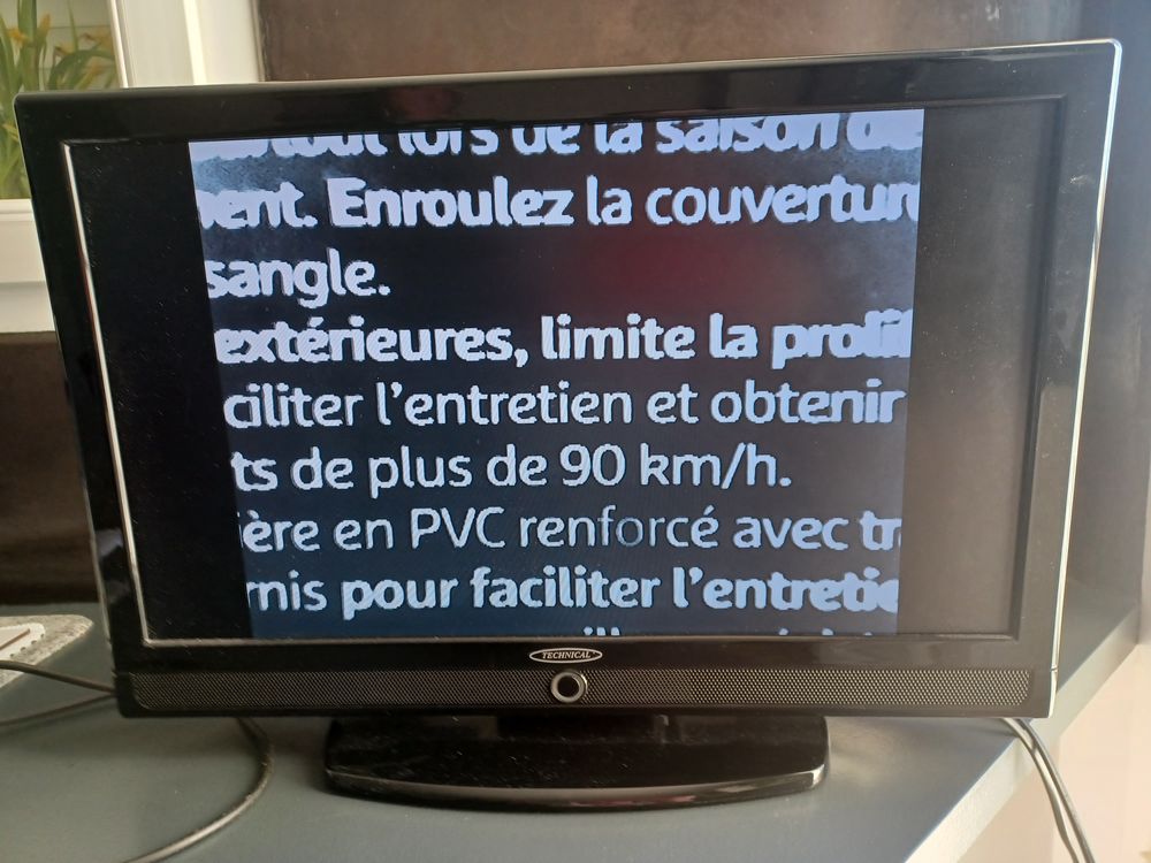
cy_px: 432
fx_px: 831
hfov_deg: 69.4
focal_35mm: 25
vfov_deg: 54.9
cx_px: 576
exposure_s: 1/50
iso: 200
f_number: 1.8
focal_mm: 4.6
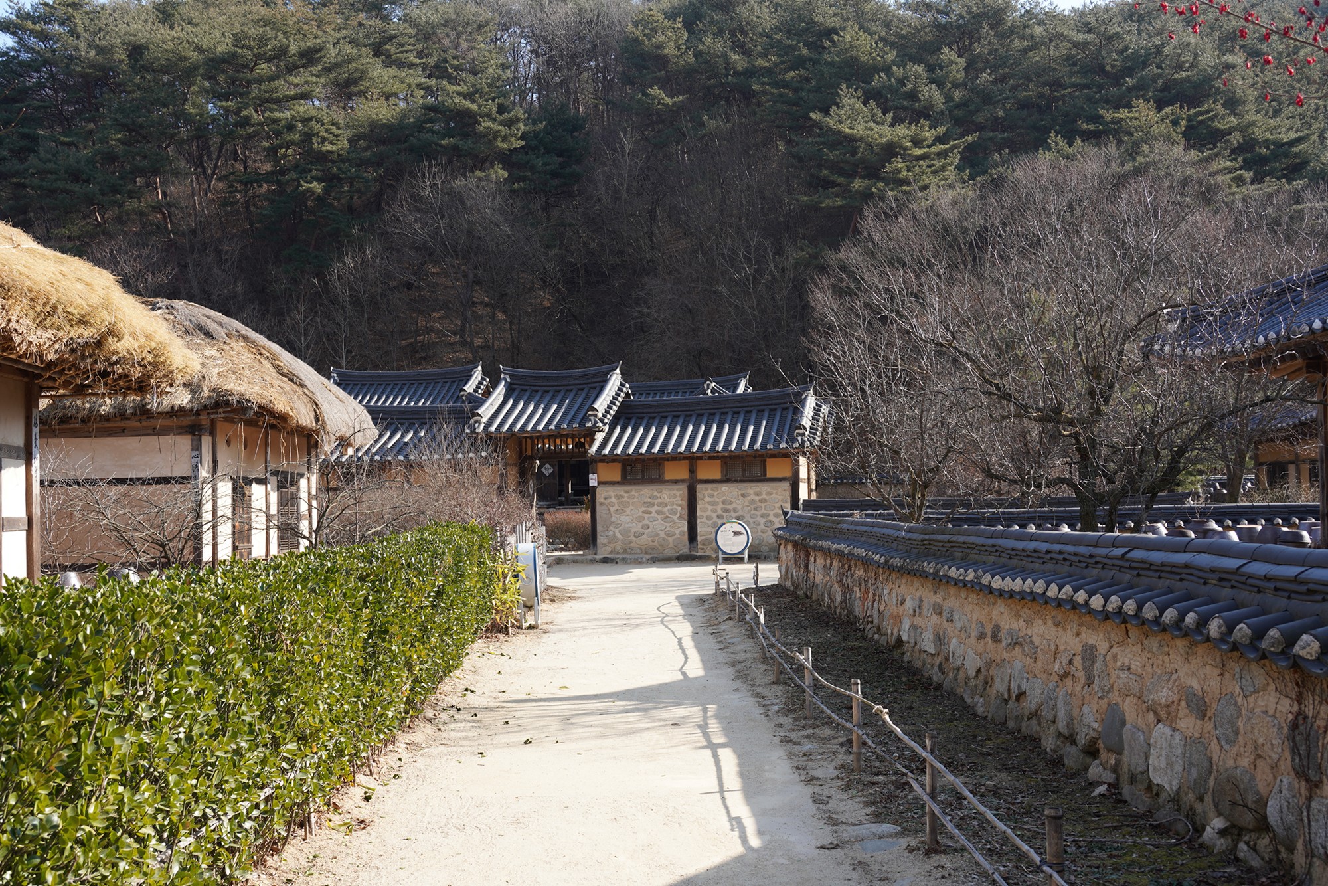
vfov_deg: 33.4
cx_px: 664
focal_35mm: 40
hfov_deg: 48.5
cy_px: 443
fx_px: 1476
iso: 100
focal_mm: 40
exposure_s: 1/100
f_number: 8
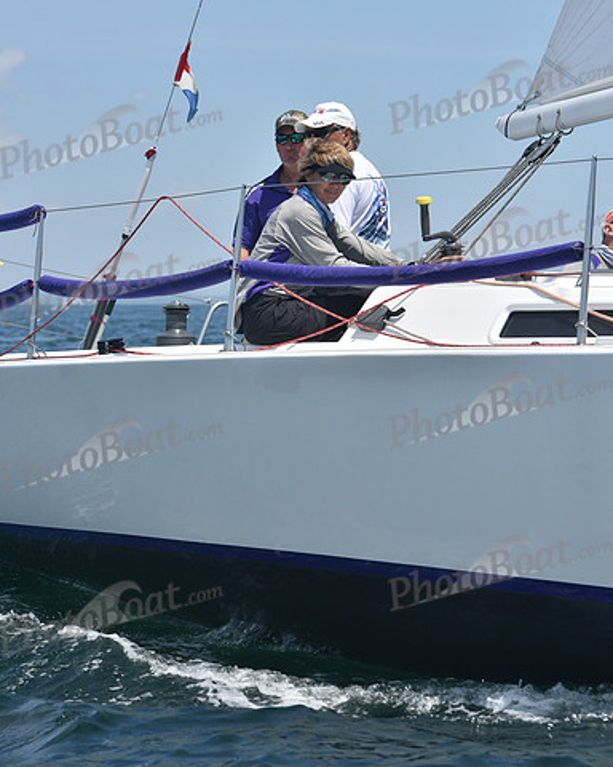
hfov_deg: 10.1
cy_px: 347
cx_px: 306
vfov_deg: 12.6
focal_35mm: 153
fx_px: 3470
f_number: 9
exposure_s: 1/1250
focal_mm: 135
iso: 320
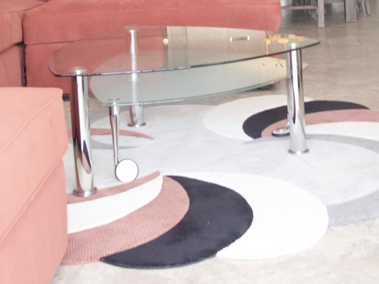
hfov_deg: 26.1
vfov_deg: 19.0
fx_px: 810
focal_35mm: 74
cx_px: 263
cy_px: -43
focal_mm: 14
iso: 200
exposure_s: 1/20
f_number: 5
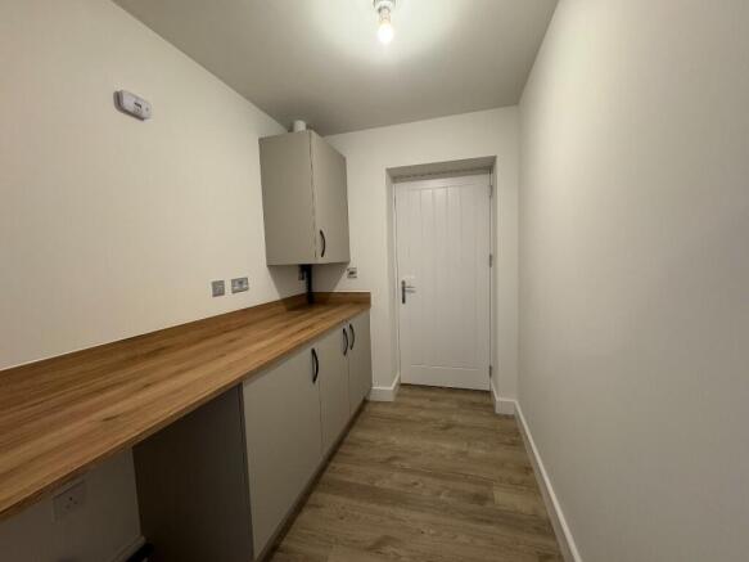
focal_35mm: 14
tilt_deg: -4.6
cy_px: 281
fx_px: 303
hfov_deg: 102.1
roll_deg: +3.0
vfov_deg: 85.7
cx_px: 374
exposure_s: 1/50
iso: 200
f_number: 2.2
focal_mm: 2.22
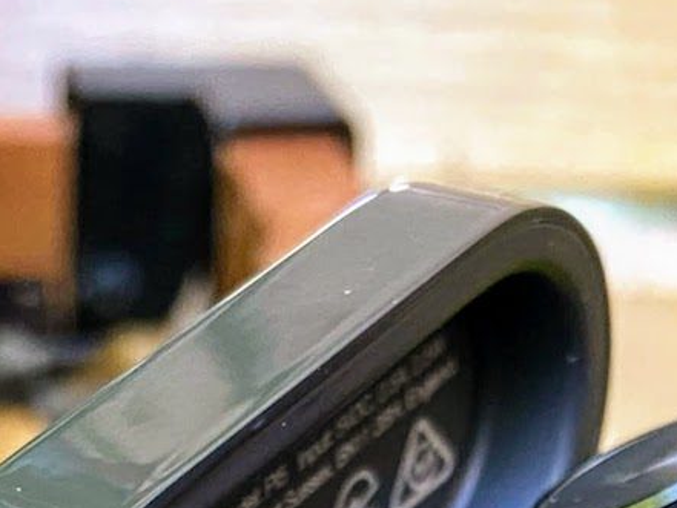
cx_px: 256
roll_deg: -3.1
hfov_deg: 16.7
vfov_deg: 11.6
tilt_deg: -35.2
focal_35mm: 118
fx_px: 2308
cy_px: 930
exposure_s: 1/60
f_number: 1.8
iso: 320
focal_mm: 4.25
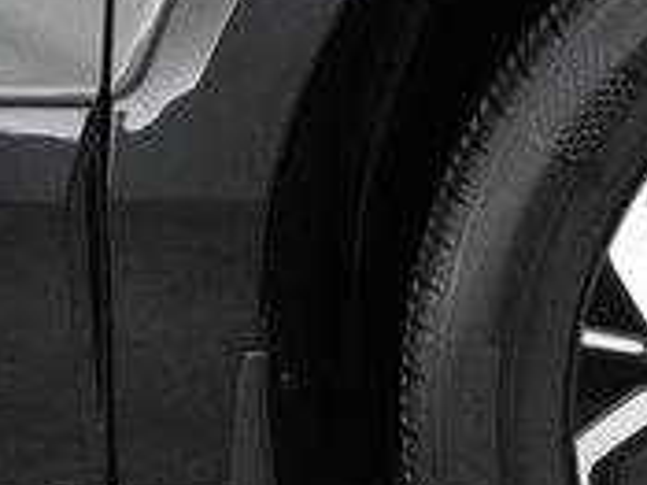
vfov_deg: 16.5
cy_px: 437
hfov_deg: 19.0
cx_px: 1020
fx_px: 1644
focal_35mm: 88
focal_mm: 25
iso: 6400
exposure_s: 1/160
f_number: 2.8
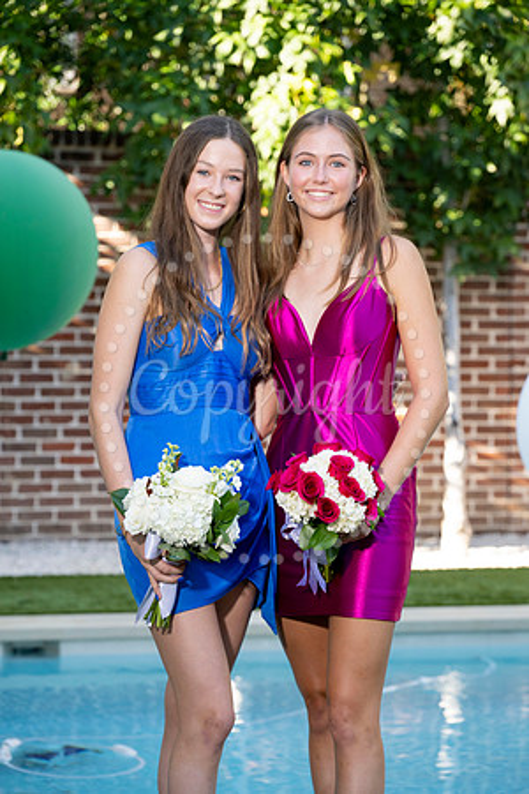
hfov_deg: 11.4
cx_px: 264
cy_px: 397
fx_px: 2645
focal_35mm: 120
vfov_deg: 17.1
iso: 400
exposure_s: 1/200
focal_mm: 120
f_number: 5.6
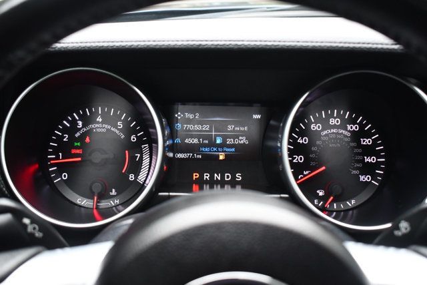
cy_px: 142
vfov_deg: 33.4
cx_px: 214
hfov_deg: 48.4
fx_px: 475
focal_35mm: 40
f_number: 4
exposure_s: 1/125
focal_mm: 27
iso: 1100
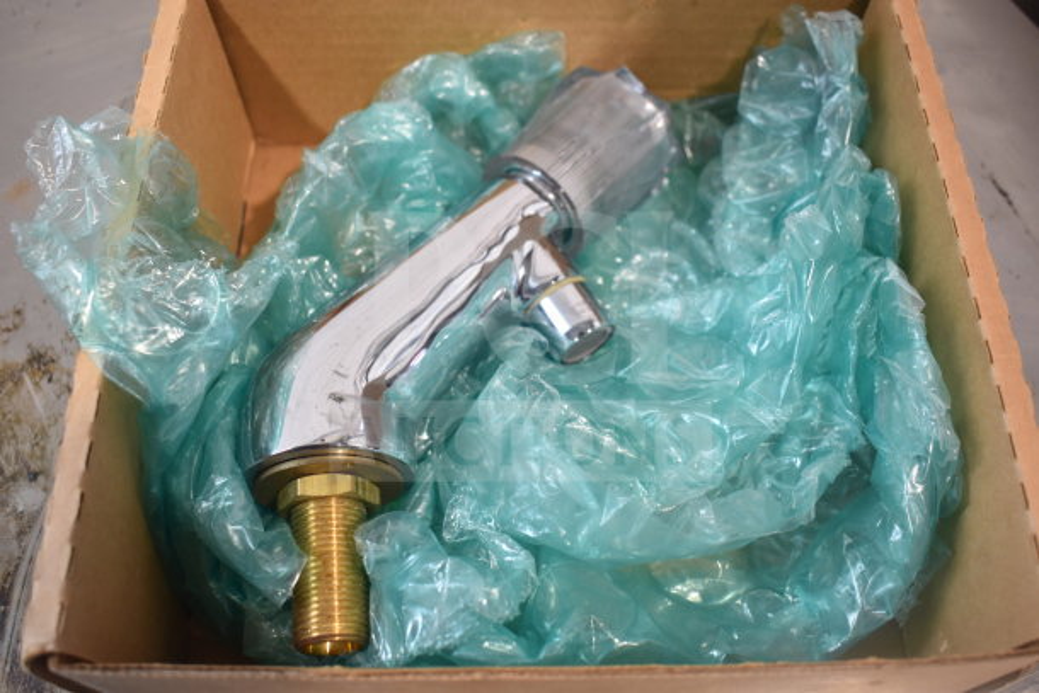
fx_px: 1039
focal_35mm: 36
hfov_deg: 53.1
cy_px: 346
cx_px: 520
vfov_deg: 36.9
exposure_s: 1/40
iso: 500
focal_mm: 24
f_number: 3.8
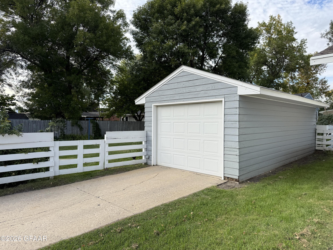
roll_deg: +0.1
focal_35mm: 24
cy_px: 125
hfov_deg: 71.6
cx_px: 166
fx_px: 231
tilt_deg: -0.7
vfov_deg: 56.8
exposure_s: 1/1522
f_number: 1.78
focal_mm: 6.76
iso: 80
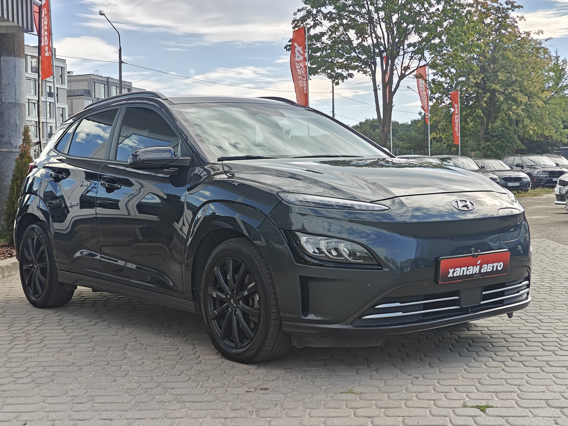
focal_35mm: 47
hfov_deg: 40.4
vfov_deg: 30.9
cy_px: 213
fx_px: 771
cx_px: 284
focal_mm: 7.08
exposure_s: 1/1140
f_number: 2
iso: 50
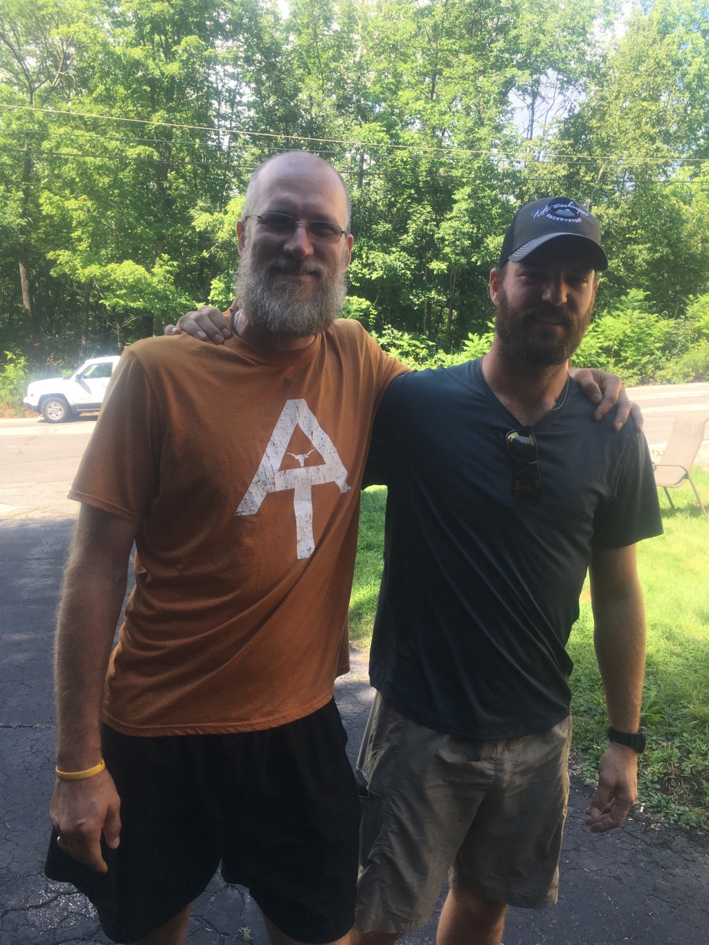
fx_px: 792
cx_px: 354
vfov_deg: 61.7
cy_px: 472
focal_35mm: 29
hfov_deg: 48.2
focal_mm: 4.15
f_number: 2.2
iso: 25
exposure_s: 1/444
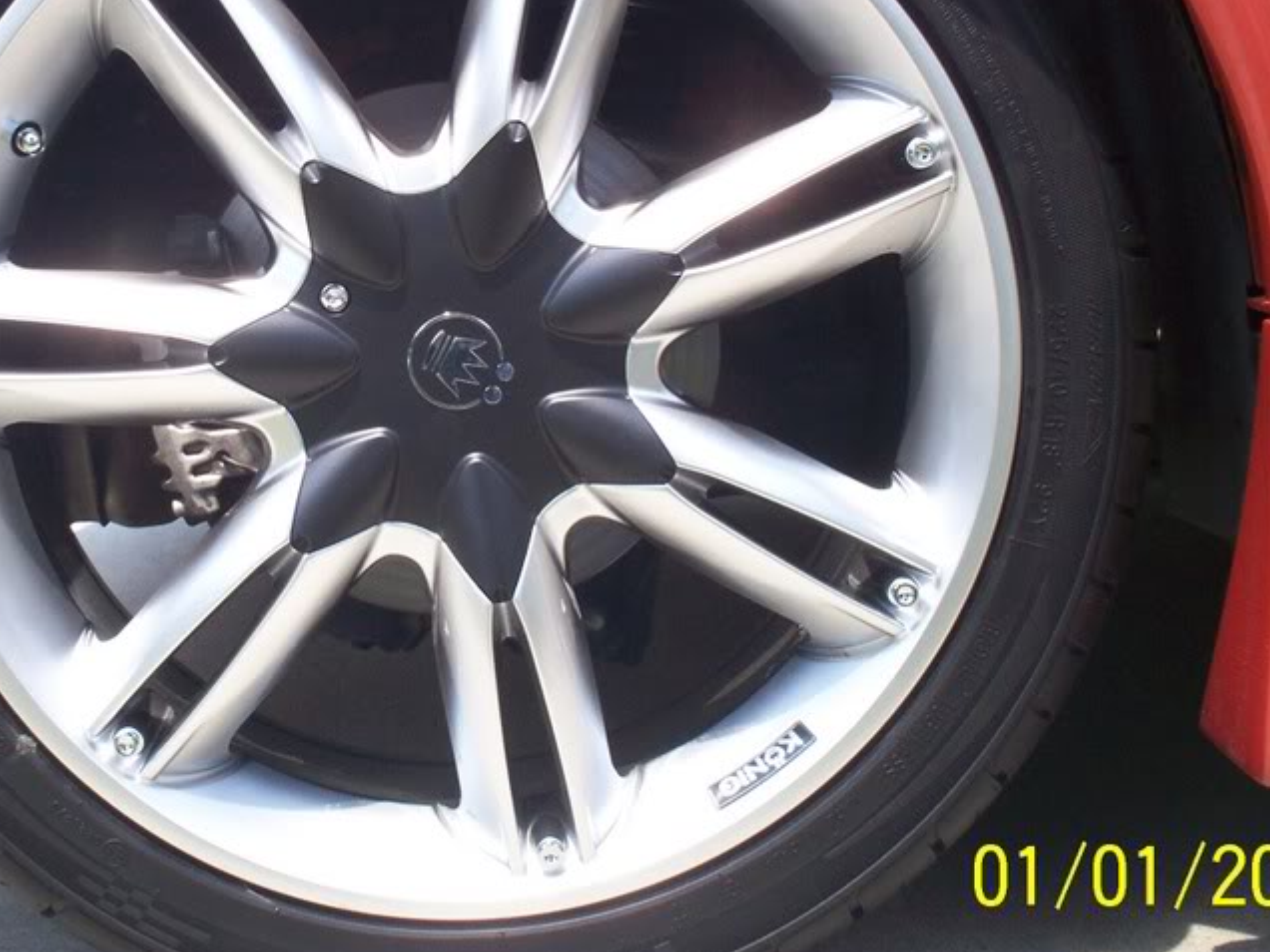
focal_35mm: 58
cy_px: 311
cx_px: 447
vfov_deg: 25.1
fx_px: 2128
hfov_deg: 33.0
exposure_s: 1/172
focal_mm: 6
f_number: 4.5
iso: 100
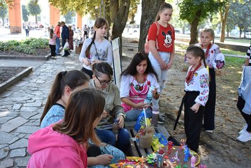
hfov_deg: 57.2
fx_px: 230
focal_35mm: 33
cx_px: 126
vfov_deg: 40.0
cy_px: 84
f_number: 5
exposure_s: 1/100
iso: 400
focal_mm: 22
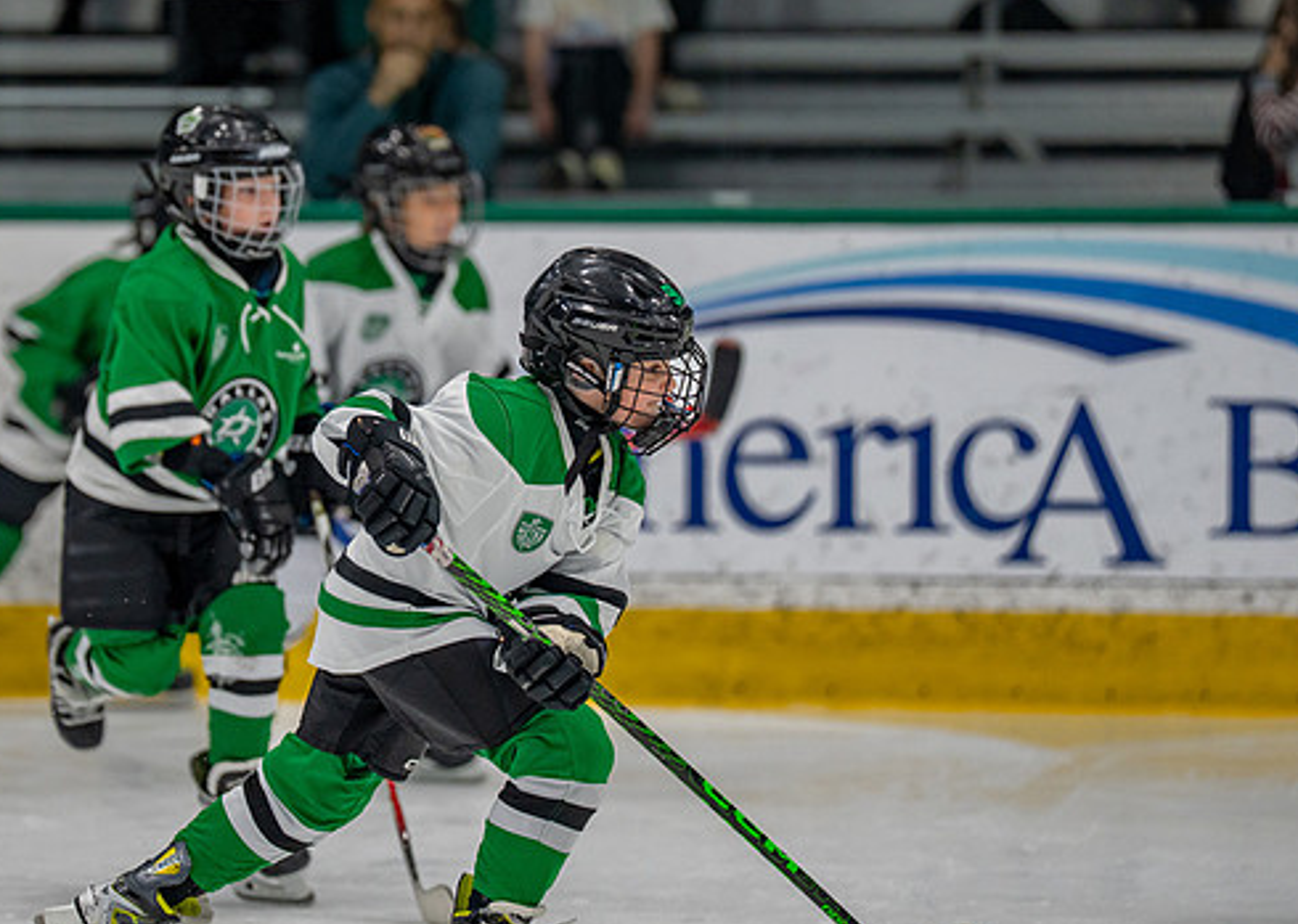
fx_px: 12374
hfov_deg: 6.0
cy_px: 356
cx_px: 353
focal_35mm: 336
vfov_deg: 4.3
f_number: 2.8
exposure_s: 1/1600
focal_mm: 200
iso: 1000
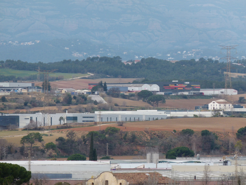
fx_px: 3106
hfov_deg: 4.5
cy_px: 92
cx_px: 123
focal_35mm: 437
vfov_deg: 3.4
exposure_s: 1/125
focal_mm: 78.6
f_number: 4.3
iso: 100
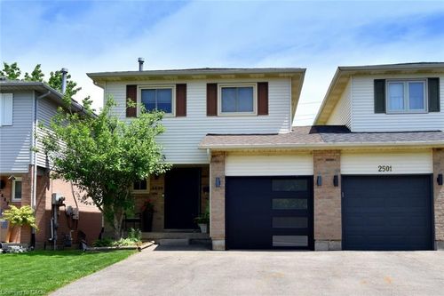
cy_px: 148
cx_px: 222
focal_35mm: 29
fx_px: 358
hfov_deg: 63.7
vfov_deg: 44.9
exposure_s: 1/500
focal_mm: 29
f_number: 11
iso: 500
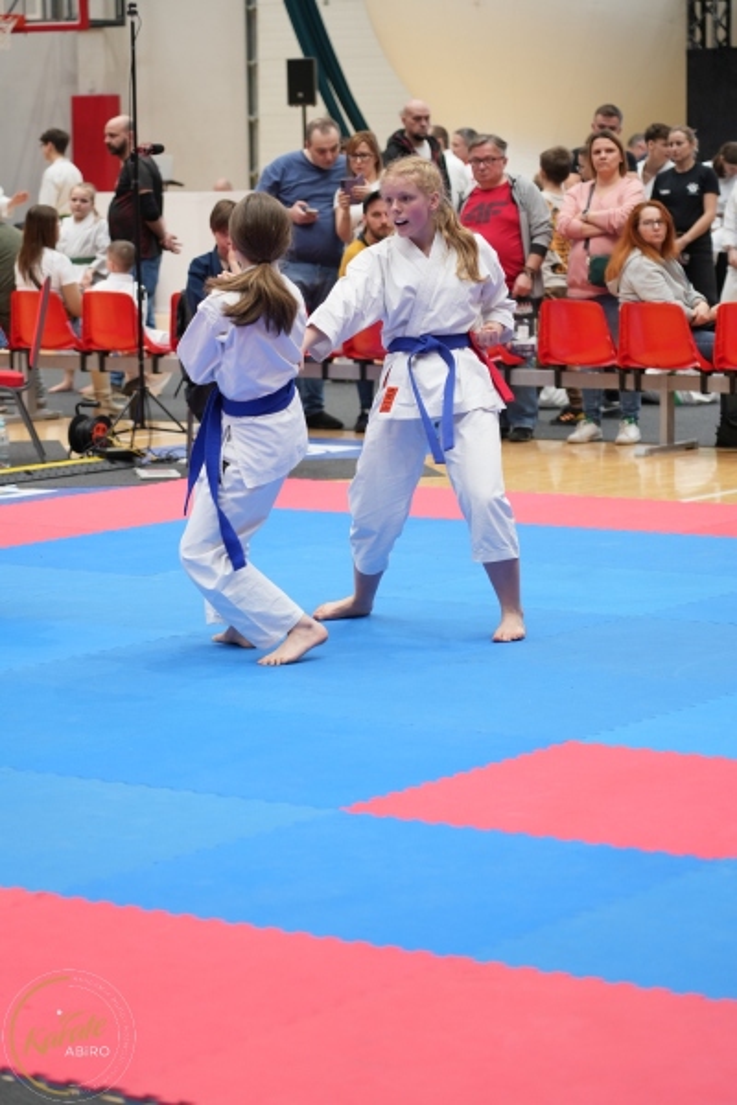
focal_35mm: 105
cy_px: 552
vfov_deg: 19.5
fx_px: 3224
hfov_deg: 13.0
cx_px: 368
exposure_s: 1/160
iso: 800
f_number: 4
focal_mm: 105
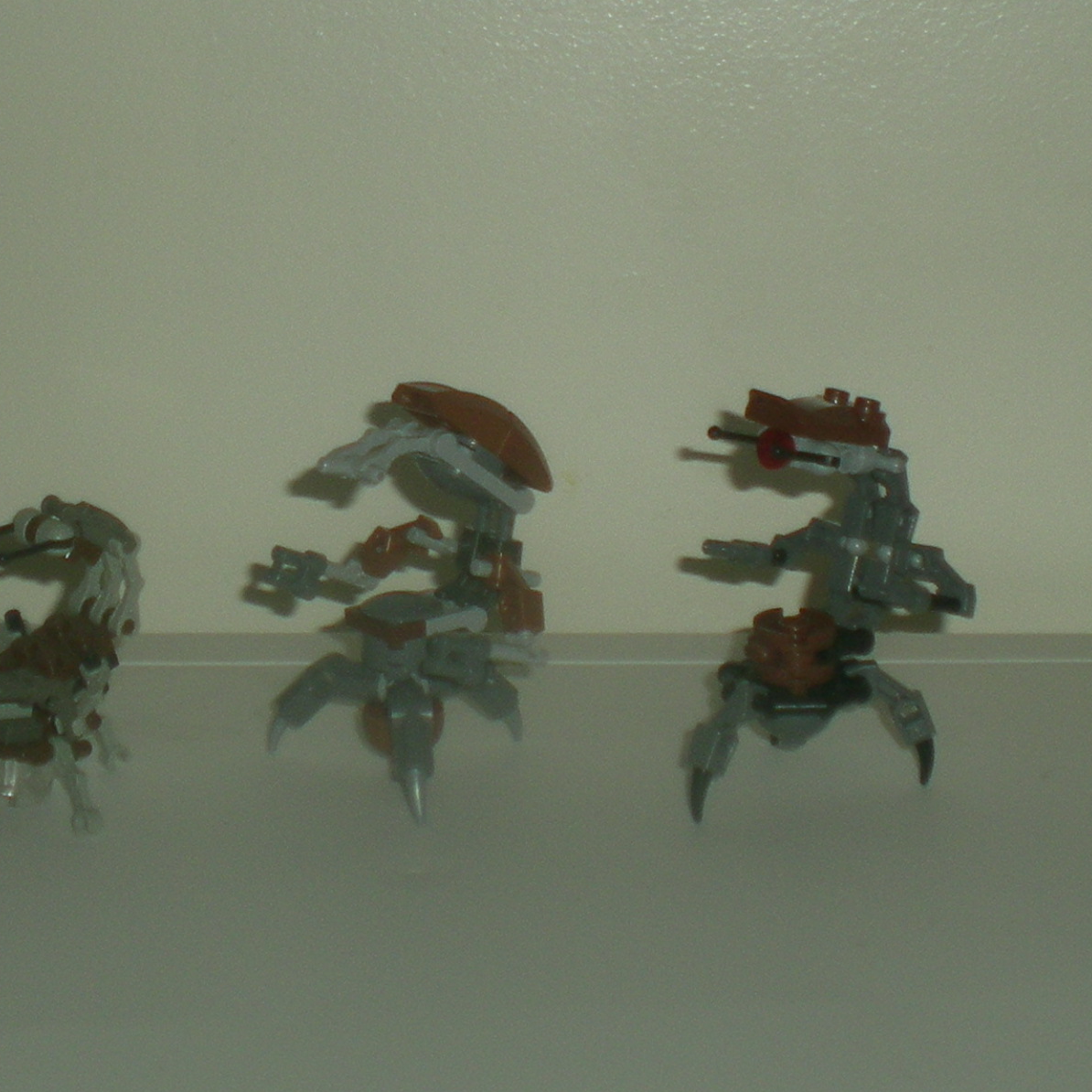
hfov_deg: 37.3
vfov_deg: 37.6
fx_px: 1606
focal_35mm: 45
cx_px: 396
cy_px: 546
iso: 50
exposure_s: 1/60
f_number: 3.1
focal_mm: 6.3
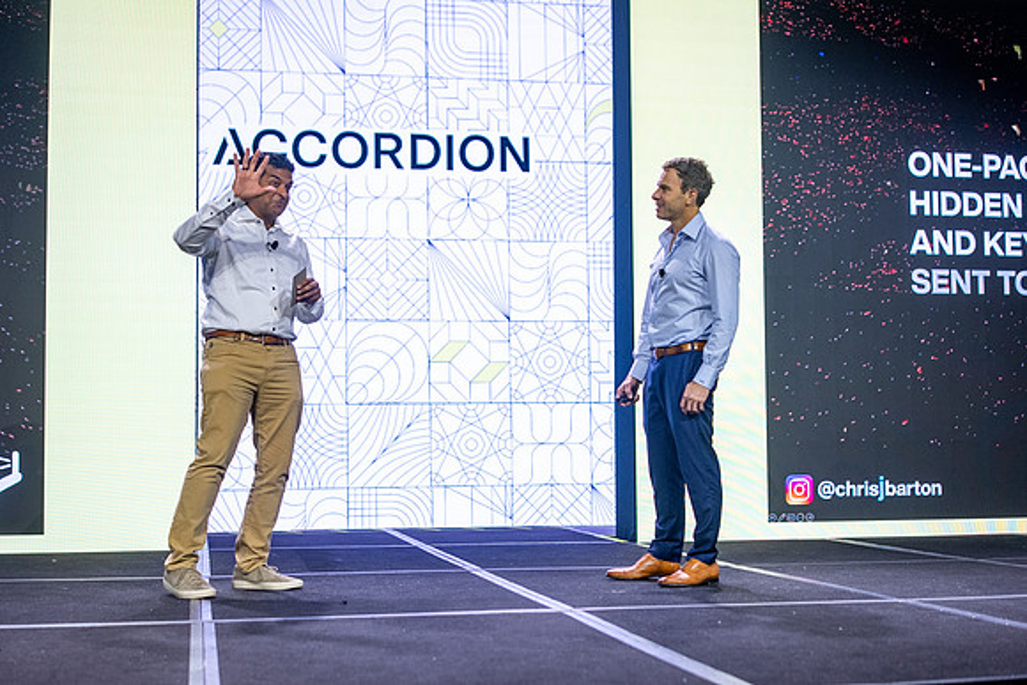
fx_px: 1569
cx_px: 514
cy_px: 342
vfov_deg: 24.6
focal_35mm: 55
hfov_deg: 36.2
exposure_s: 1/100
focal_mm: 55
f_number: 2.8
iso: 800
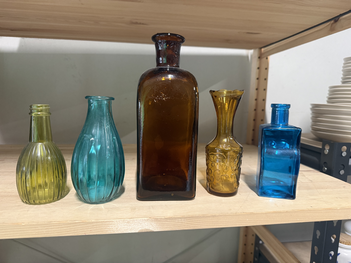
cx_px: 176
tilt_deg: -6.0
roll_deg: -1.6
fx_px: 243
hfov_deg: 71.6
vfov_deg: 56.8
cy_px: 132
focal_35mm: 24
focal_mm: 6.76
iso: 320
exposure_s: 1/50
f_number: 1.78
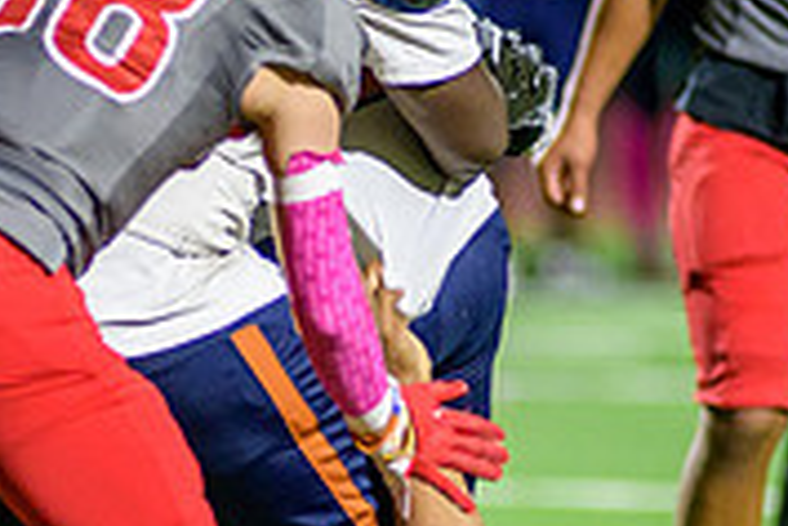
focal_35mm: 982
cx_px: 183
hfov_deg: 2.1
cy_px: 332
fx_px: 21493
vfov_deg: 1.4
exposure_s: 1/500
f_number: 2.8
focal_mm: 300
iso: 2000
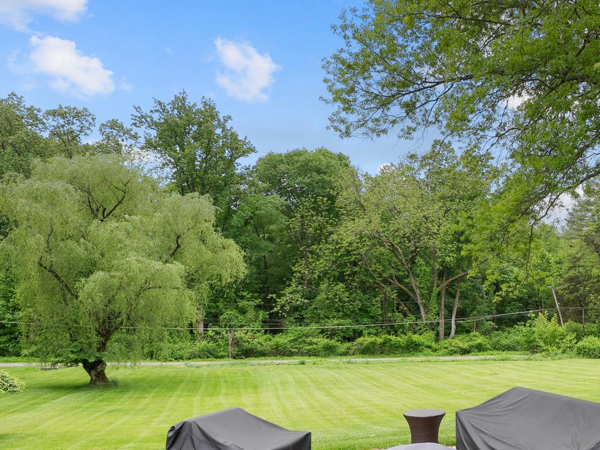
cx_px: 495
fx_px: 555
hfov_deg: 52.5
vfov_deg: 43.4
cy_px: 306
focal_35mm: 32
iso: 200
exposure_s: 1/80
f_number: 8
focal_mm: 16
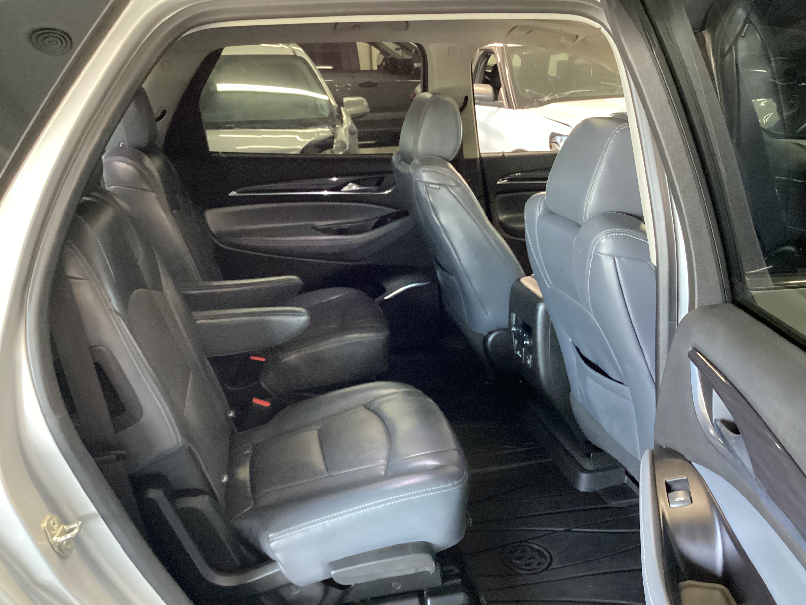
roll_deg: +3.1
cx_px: 403
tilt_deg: -20.2
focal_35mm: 31
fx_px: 722
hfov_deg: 58.4
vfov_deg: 45.4
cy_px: 302
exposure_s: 1/30
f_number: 2.4
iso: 640
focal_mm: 3.3
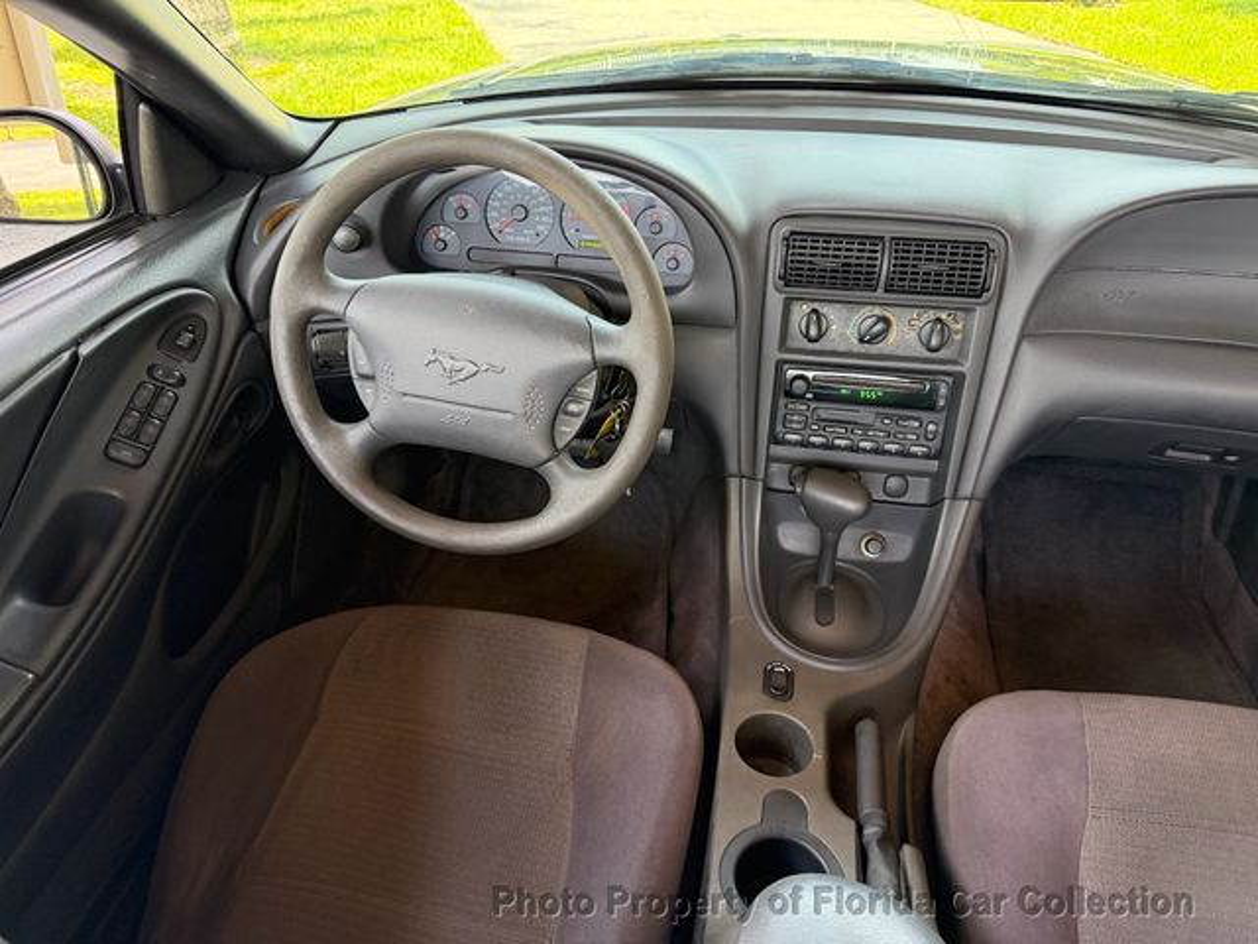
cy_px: 472
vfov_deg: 56.8
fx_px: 872
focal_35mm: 24
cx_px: 629
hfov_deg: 71.6
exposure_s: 1/107
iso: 200
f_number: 1.78
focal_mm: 6.76
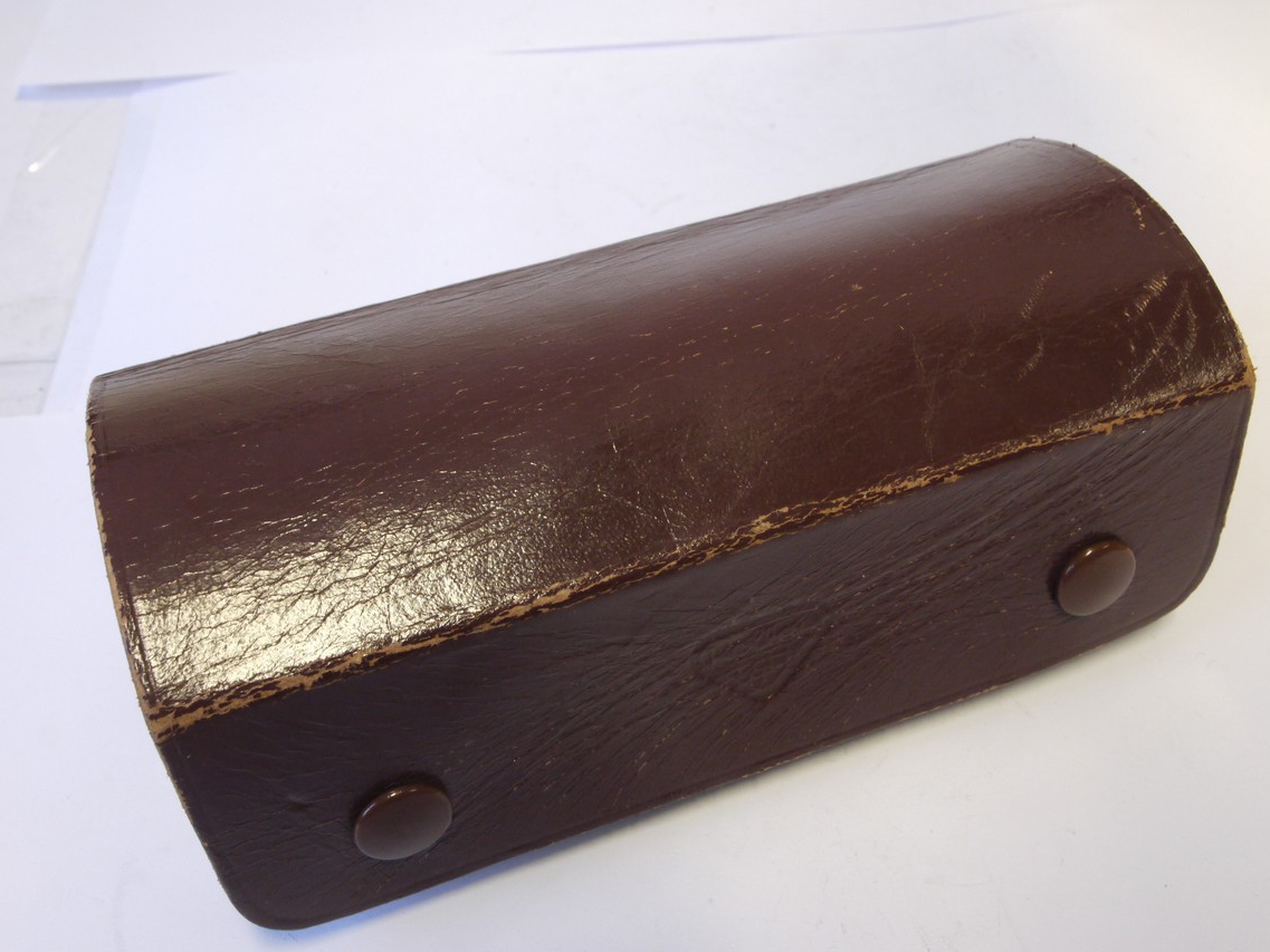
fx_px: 1394
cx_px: 646
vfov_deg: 37.7
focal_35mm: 38
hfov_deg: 49.0
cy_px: 491
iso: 800
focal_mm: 18
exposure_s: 1/13
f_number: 11
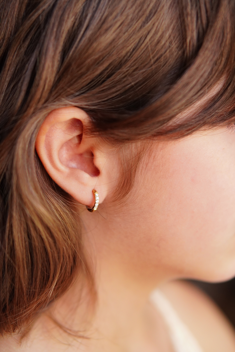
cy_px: 176
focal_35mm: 75
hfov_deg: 18.2
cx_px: 118
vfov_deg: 27.0
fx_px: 734
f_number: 2.2
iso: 1000
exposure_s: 1/800
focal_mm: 50
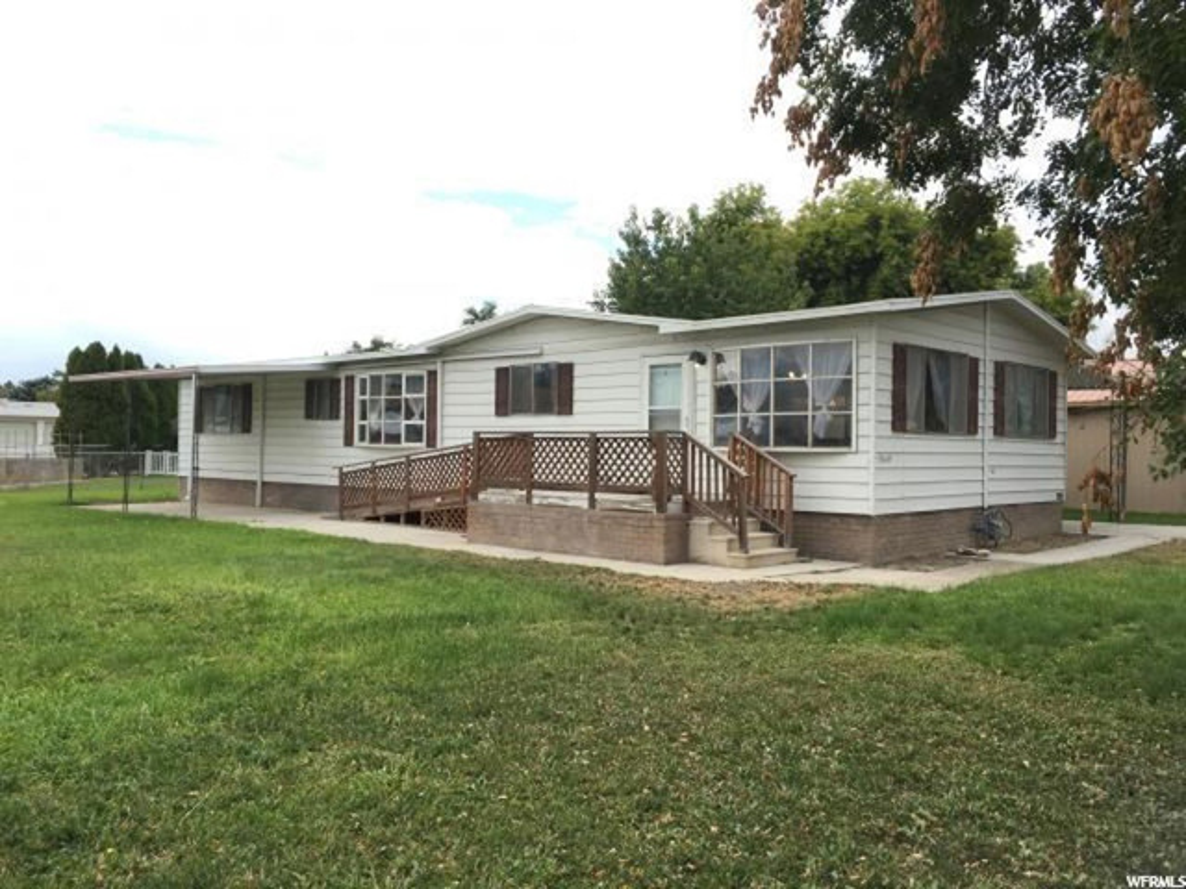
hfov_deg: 61.7
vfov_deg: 48.2
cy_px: 444
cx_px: 593
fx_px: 994
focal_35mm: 29
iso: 25
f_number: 2.2
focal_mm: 4.15
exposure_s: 1/582
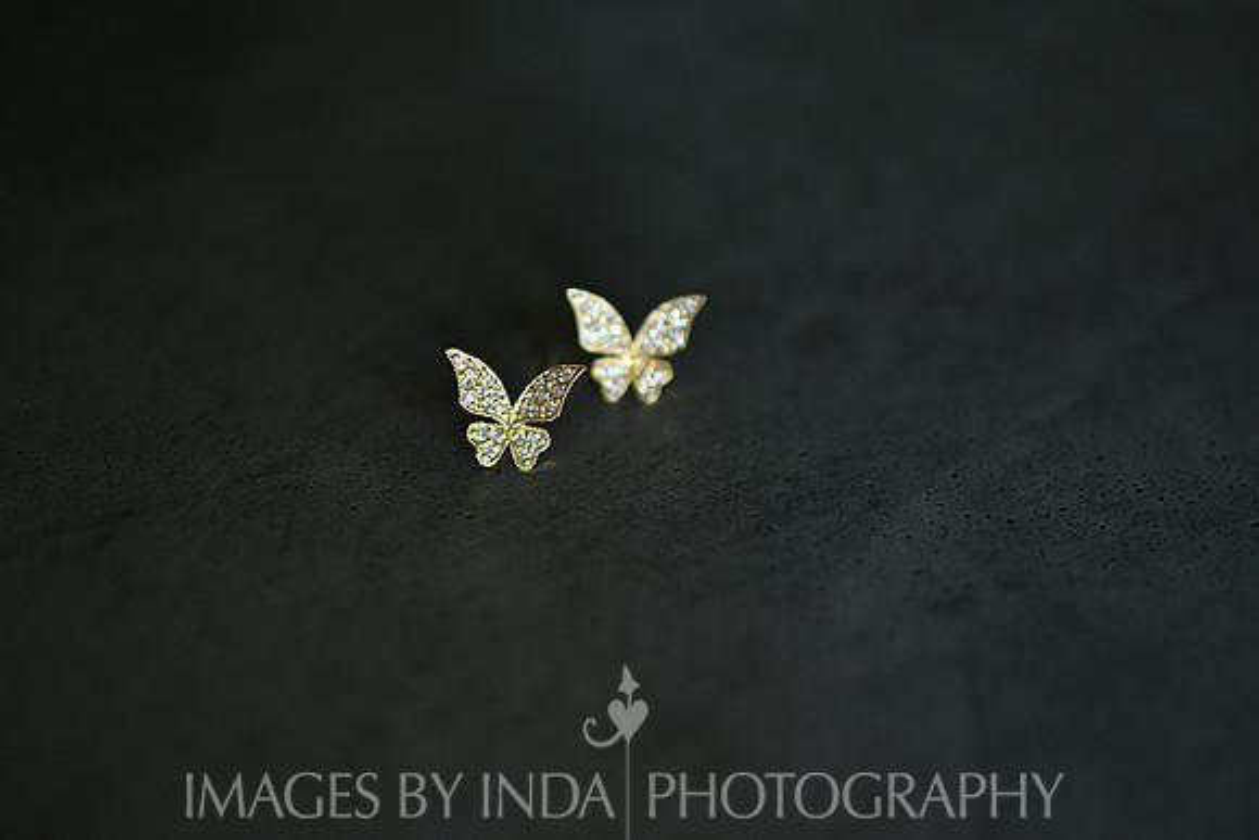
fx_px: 2099
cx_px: 630
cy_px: 420
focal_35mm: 60
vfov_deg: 22.6
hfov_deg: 33.4
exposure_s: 1/320
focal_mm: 40
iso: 800
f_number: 3.2
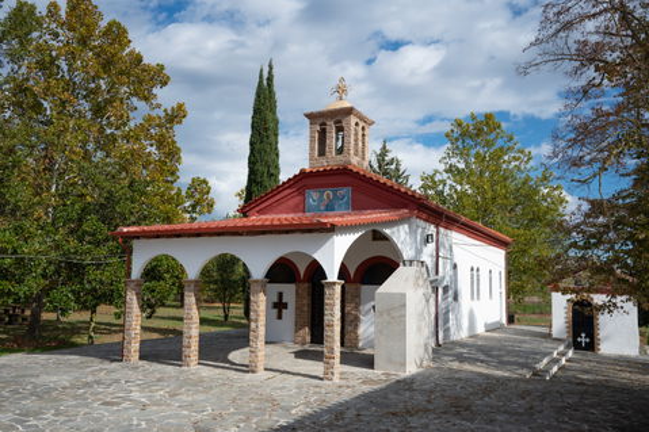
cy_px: 216
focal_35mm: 32
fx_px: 568
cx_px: 324
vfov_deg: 41.7
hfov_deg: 59.5
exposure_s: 1/500
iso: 100
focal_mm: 31.5
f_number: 8
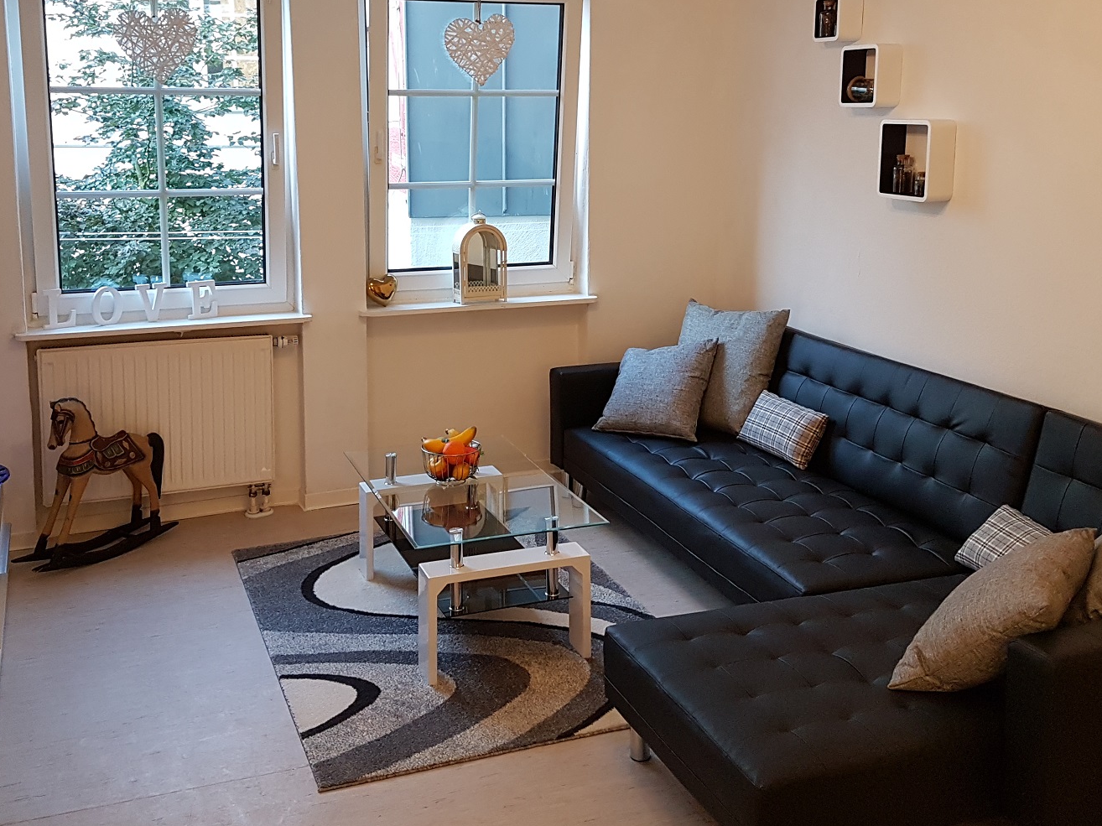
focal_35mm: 38
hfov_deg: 49.0
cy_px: 259
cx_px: 529
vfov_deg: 37.2
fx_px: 1210
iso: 125
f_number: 1.7
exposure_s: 1/50
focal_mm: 4.2
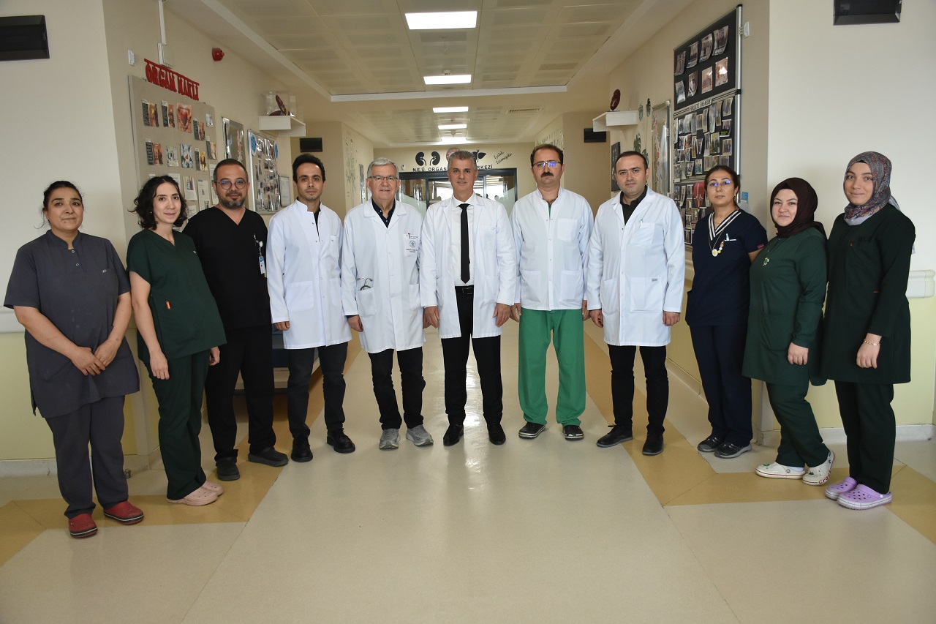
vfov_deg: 43.6
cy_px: 312
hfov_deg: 61.9
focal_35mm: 30
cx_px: 468
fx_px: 780
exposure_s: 1/100
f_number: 4.5
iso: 800
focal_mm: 20
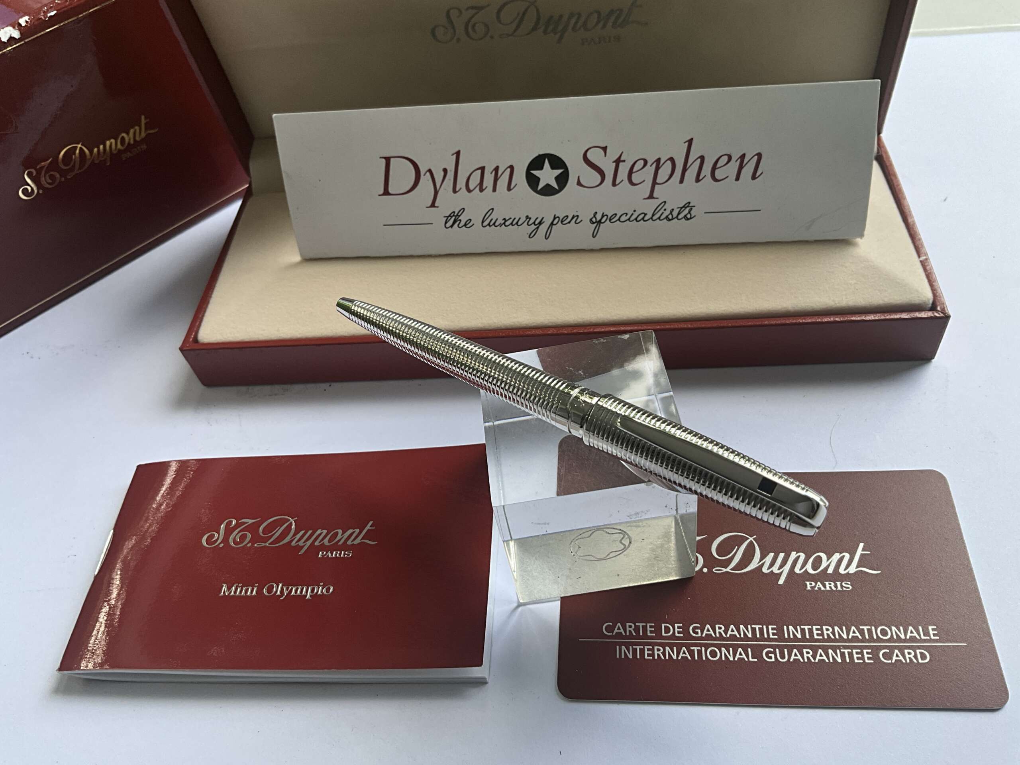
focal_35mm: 29
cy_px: 382
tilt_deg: -49.8
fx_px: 855
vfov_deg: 48.2
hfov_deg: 61.7
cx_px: 510
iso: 32
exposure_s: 1/122
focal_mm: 3
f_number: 1.8
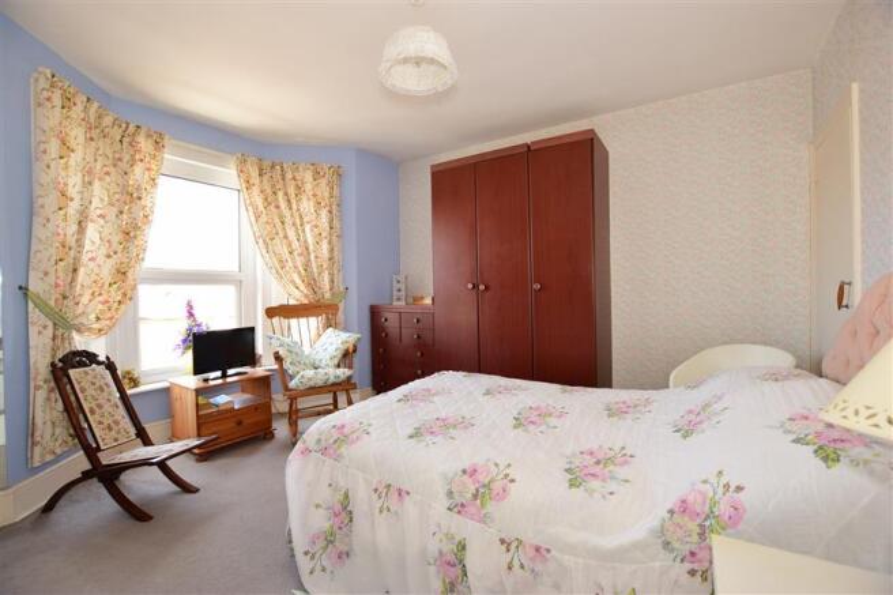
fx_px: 372
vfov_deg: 77.3
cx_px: 446
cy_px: 298
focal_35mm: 15
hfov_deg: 100.4
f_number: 5
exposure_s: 1/40
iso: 200
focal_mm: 10
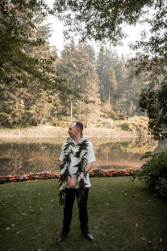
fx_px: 167
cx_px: 84
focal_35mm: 24
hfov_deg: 53.1
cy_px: 126
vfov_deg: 73.7
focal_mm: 24
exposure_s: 1/800
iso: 320
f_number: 2.8
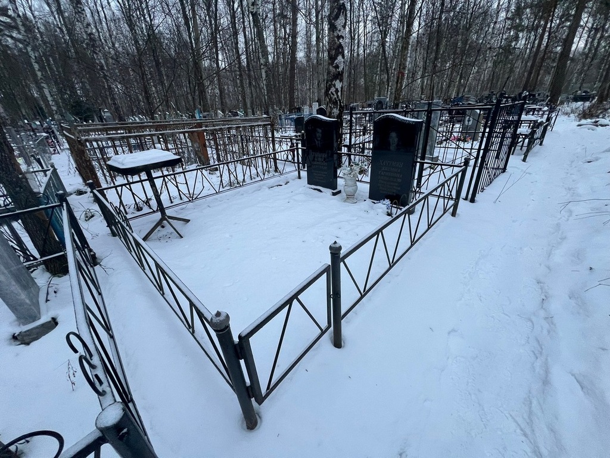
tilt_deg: -21.9
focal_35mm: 13
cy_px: 229
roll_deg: +1.8
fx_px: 229
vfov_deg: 89.9
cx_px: 305
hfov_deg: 106.2
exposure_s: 1/99
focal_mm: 1.57
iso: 100
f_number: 1.8
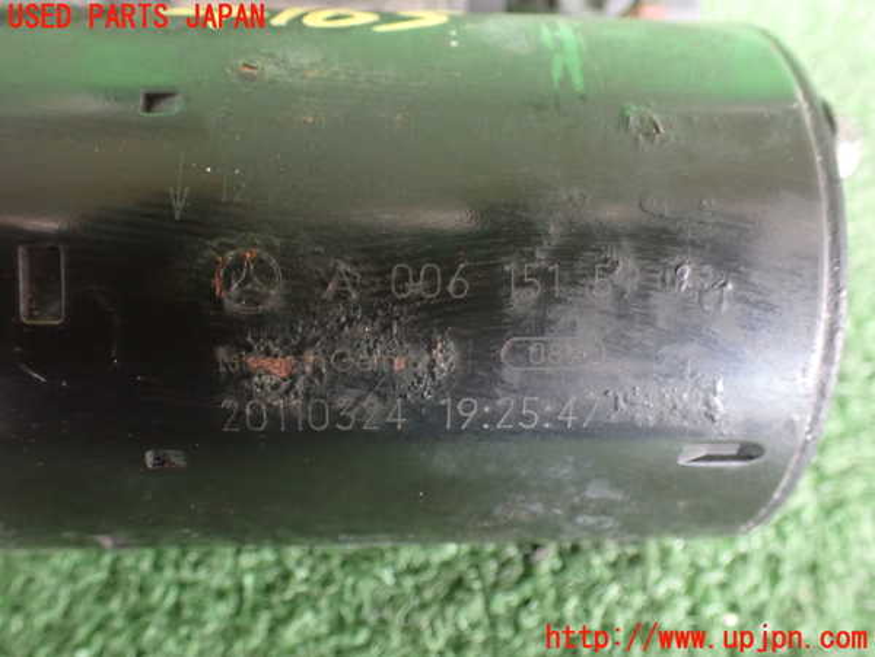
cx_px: 438
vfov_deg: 46.8
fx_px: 758
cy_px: 328
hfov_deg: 60.0
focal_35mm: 30
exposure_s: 1/30
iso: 800
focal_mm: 5.4
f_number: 2.3
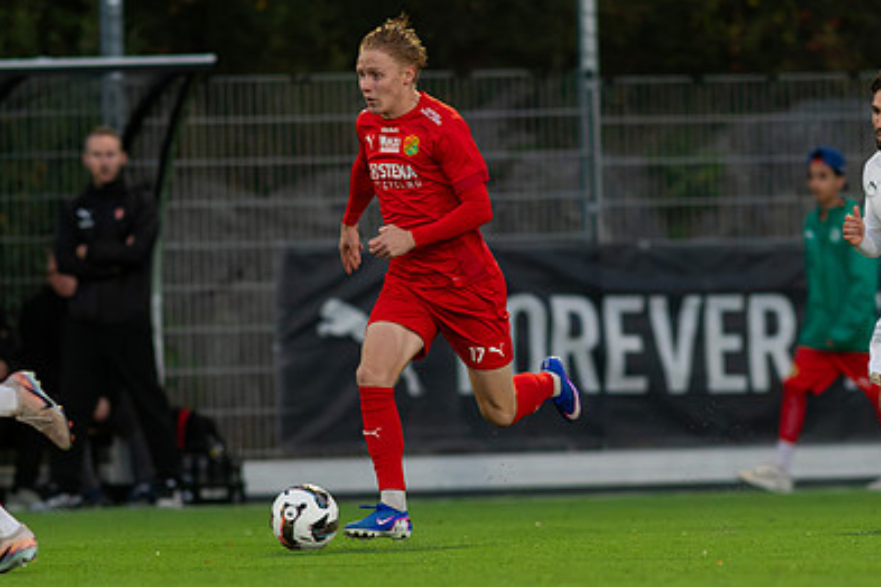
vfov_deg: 2.1
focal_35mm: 664
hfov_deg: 3.1
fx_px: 16248
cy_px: 324
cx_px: 469
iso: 8000
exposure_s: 1/1000
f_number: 3.2
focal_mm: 300
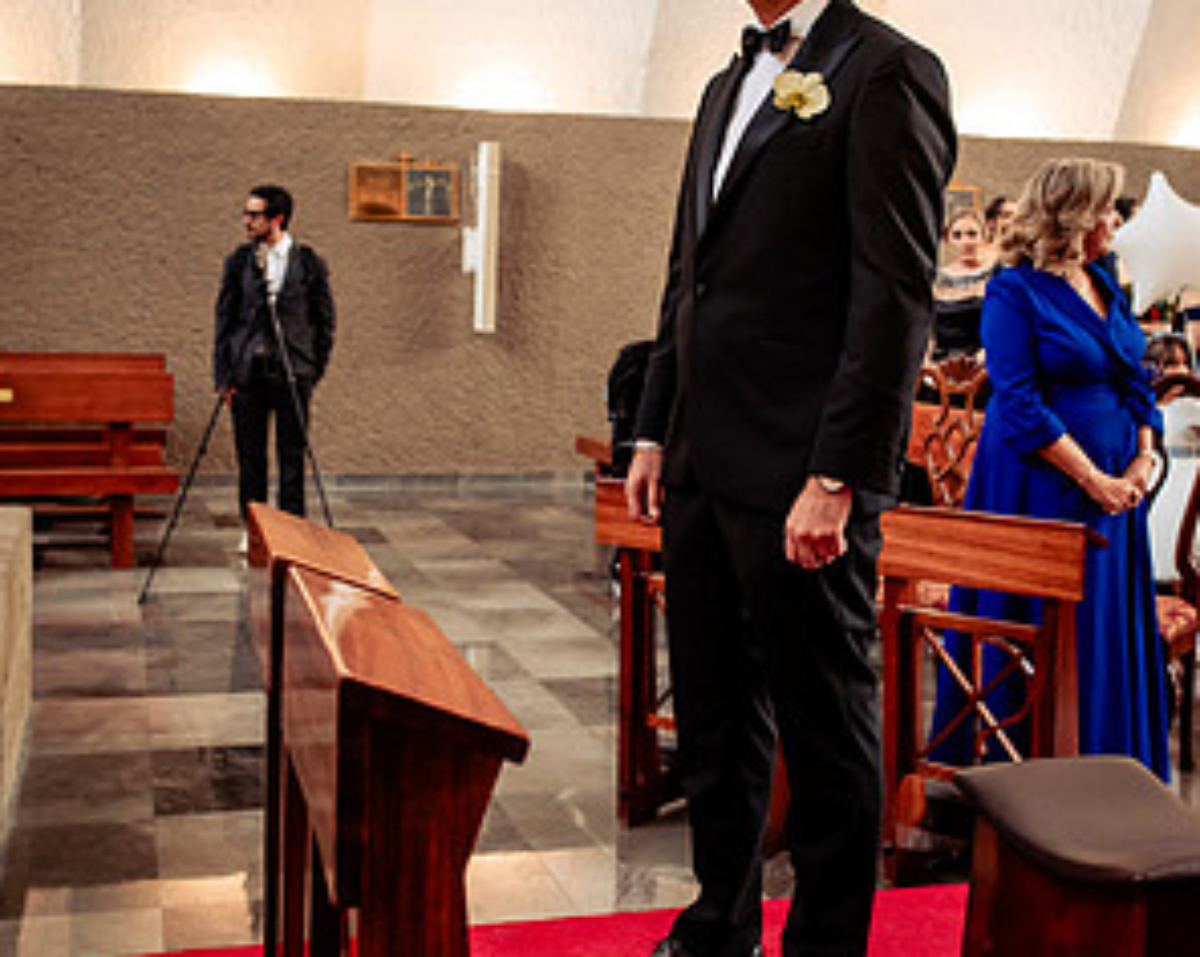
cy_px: 381
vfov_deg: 30.1
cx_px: 600
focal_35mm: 50
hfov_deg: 37.4
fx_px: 1773
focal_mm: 35
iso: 1600
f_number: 4.5
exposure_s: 1/160
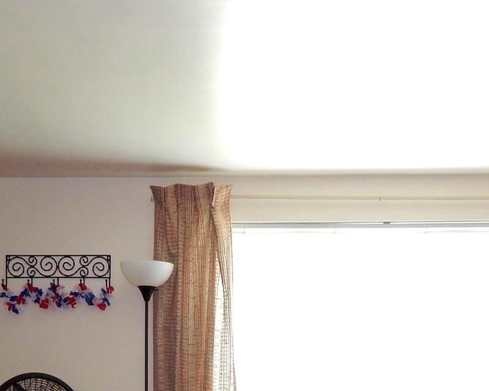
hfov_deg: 27.5
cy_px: 519
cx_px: 293
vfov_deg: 20.2
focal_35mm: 69
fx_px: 999
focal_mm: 4
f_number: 3
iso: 200
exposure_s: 1/30
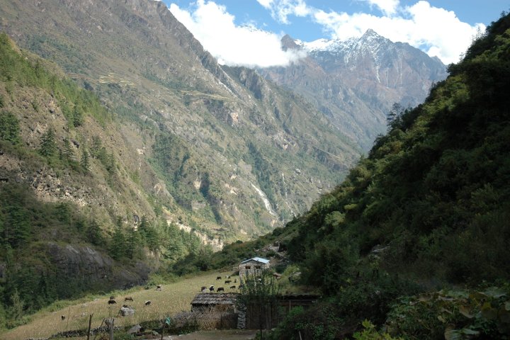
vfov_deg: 30.8
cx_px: 255
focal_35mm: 44
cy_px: 170
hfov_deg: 45.0
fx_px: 616
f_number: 4
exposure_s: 1/800
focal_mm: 29
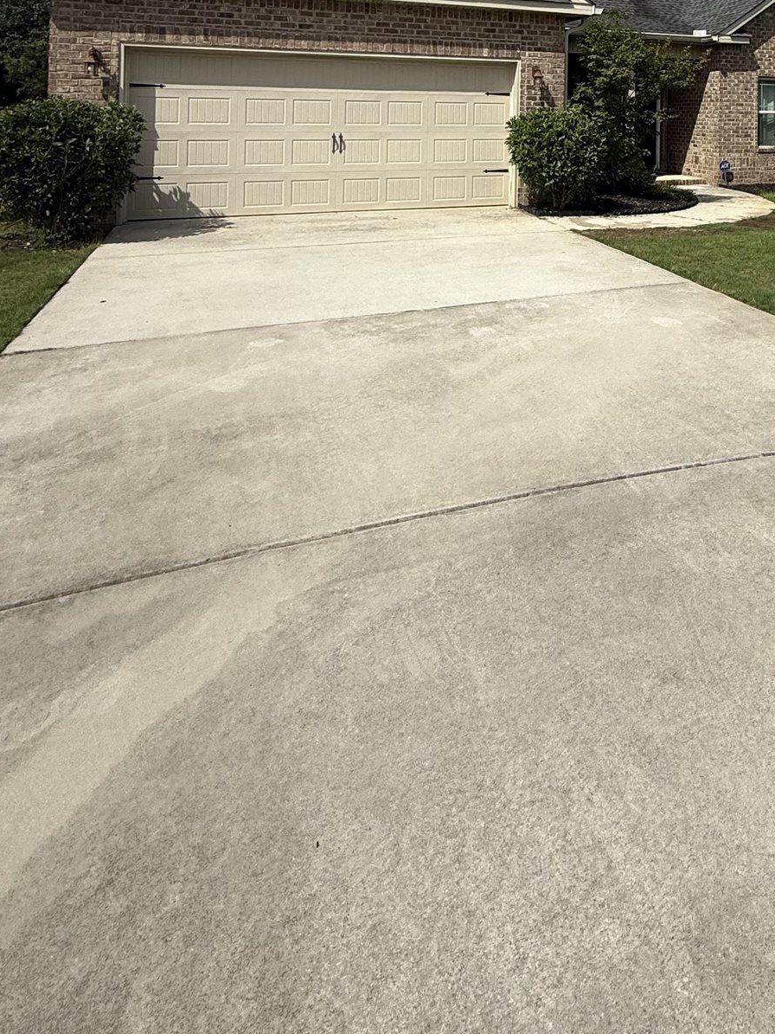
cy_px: 109
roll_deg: -1.1
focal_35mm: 27
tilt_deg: +1.1
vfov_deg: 56.6
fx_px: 806
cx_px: 638
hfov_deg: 48.0
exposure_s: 1/2976
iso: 50
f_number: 2.2
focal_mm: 2.22
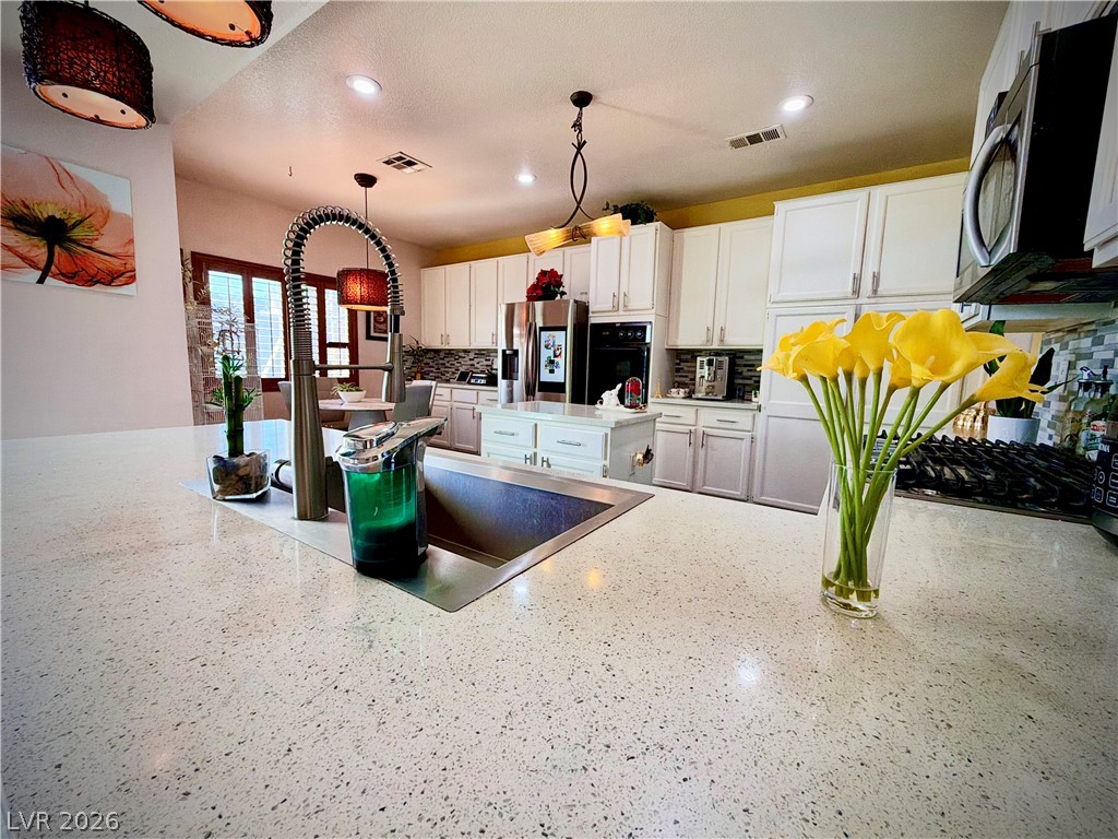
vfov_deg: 85.7
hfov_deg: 102.1
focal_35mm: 14
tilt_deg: -5.5
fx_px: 452
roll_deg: -1.3
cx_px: 559
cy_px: 420
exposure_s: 1/120
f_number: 2.2
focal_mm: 2.22
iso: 200
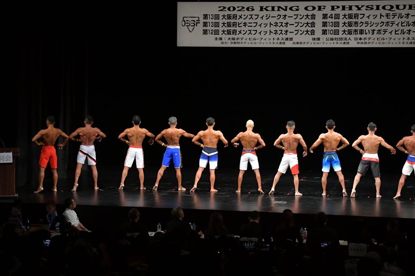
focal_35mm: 87
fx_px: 1002
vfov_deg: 15.7
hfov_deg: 23.4
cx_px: 208
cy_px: 138
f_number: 5.6
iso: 3200
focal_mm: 58
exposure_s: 1/400
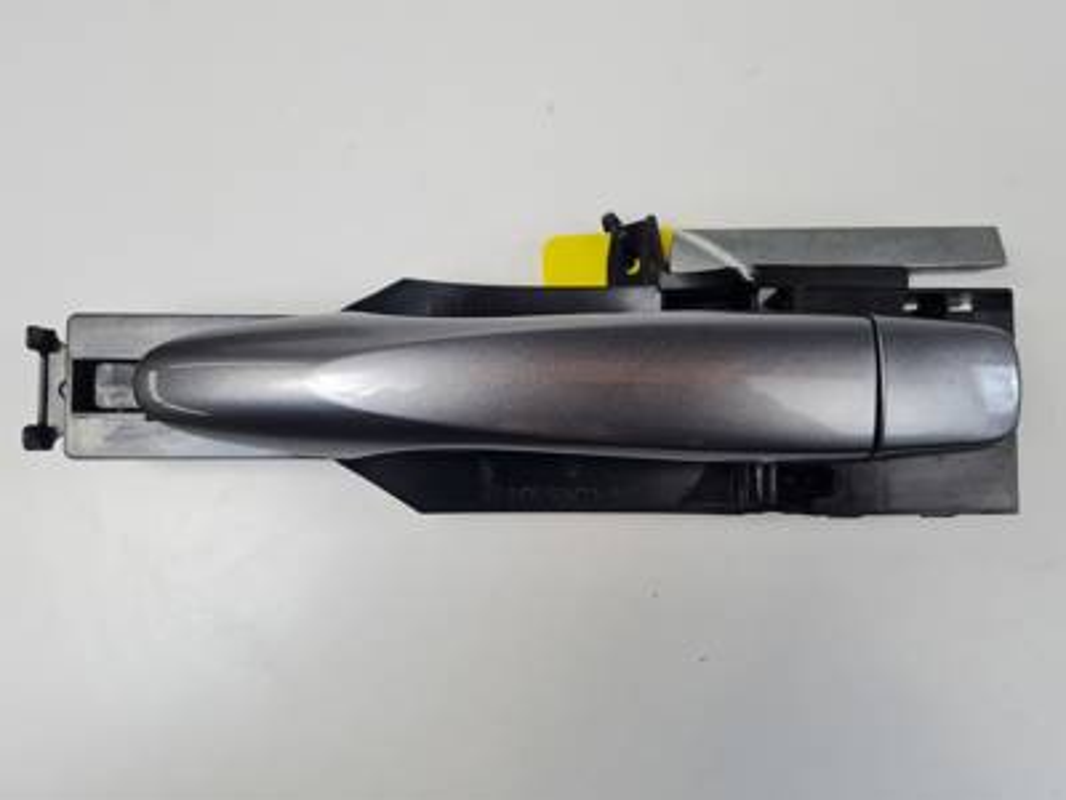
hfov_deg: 67.3
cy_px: 400
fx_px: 801
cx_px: 533
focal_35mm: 26
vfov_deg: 53.1
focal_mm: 5.4
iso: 50
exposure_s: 1/368
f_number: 1.8
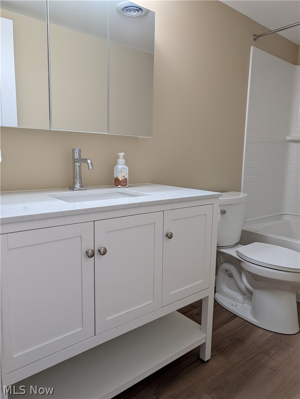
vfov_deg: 71.5
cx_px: 150
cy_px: 200
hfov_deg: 56.9
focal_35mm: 24
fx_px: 277
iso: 84
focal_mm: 6.9
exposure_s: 1/79.2
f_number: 1.68
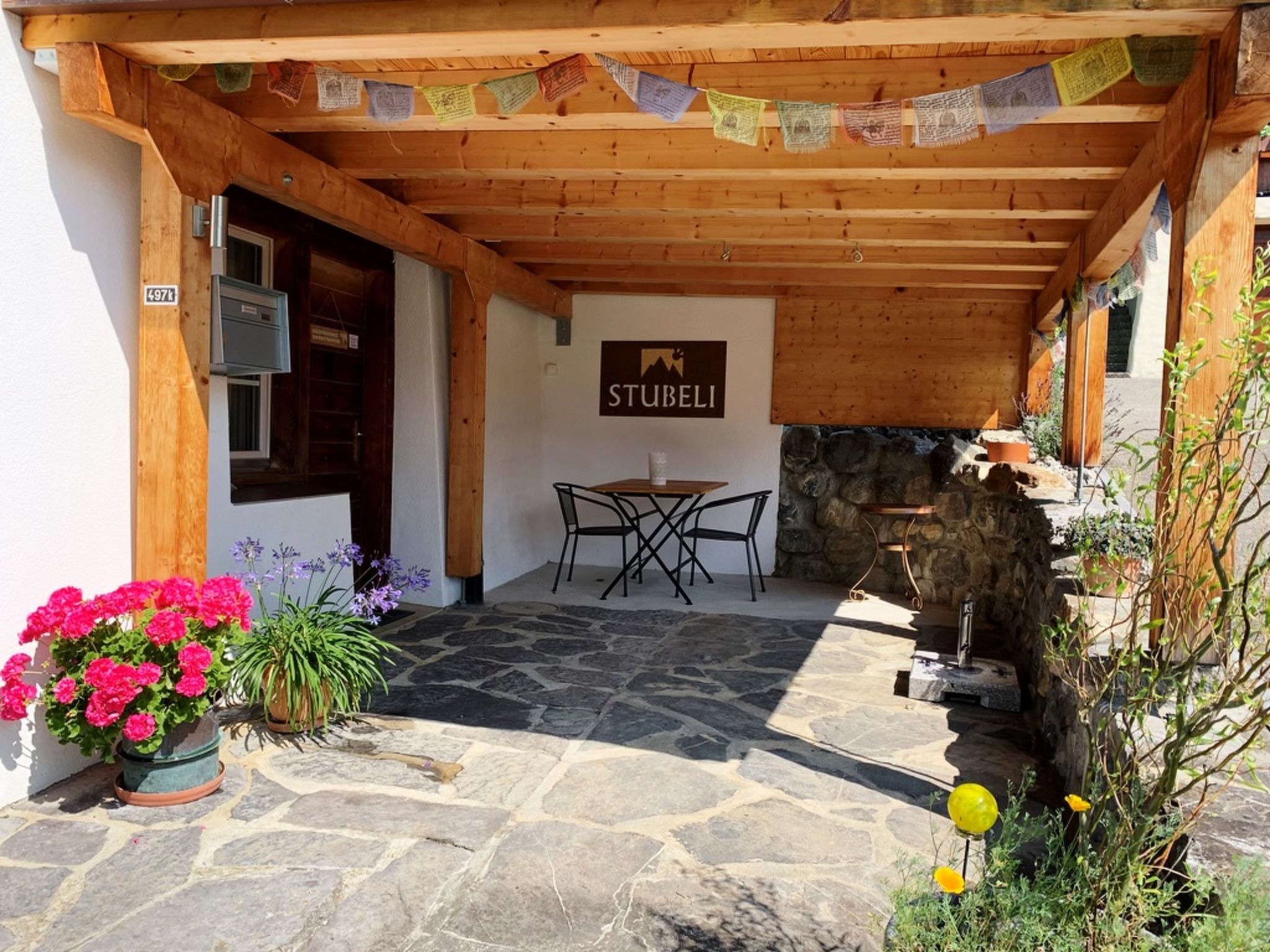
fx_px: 954
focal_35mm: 26
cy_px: 476
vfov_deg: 53.1
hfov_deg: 67.3
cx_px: 635
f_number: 1.8
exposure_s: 1/981
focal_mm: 4.25
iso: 25
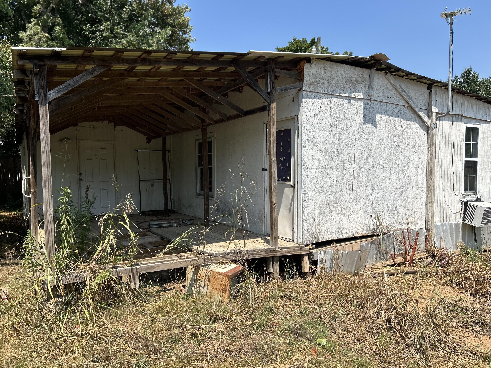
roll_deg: +1.1
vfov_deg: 53.1
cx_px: 246
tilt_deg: -2.6
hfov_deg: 67.3
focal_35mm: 26
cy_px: 184
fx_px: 369
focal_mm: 5.7
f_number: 1.5
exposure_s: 1/3571
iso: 50
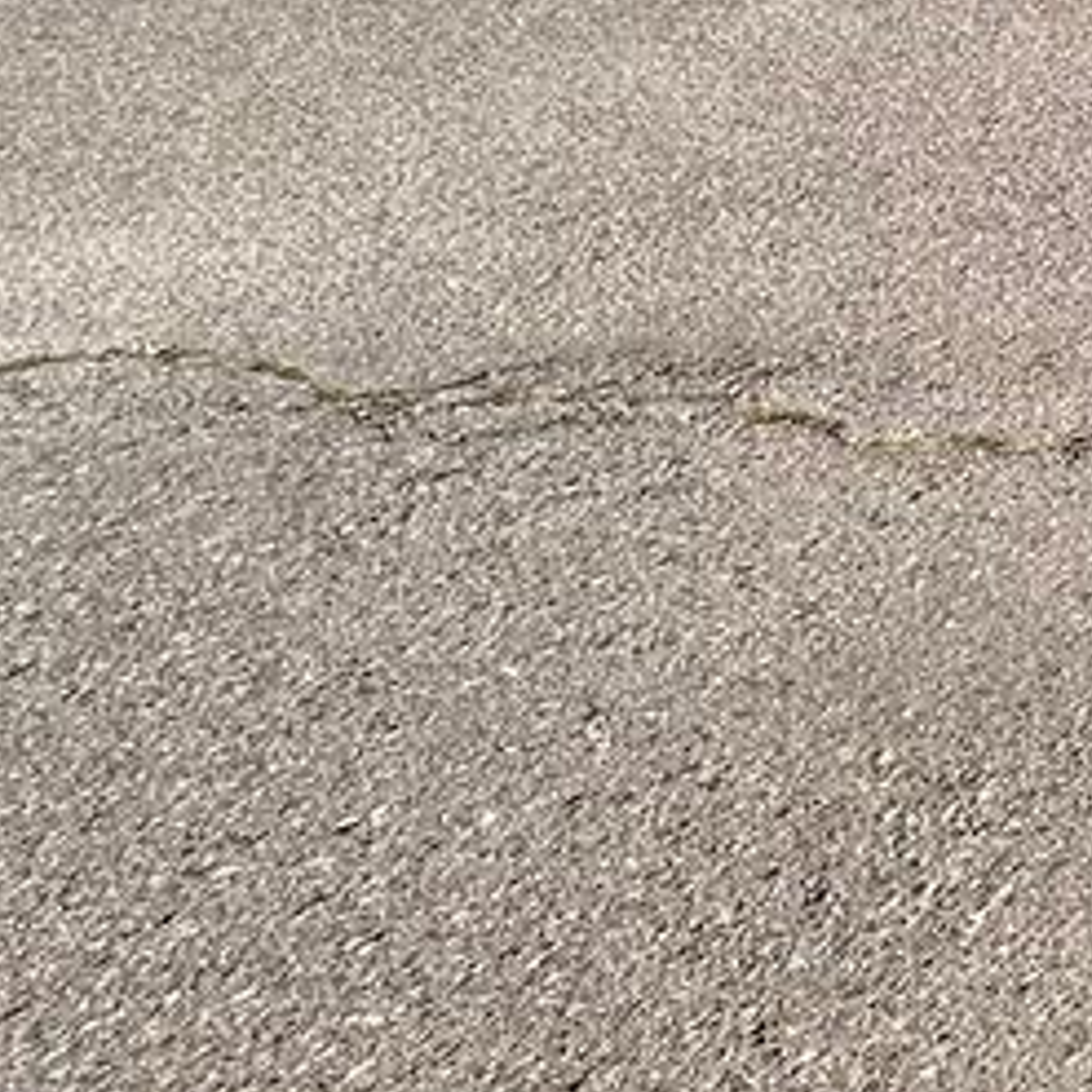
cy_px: 27
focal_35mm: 64
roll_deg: -0.9
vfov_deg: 25.7
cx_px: 2684
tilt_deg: -18.7
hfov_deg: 14.7
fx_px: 2284
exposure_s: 1/540
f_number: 2.2
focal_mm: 2.22
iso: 40
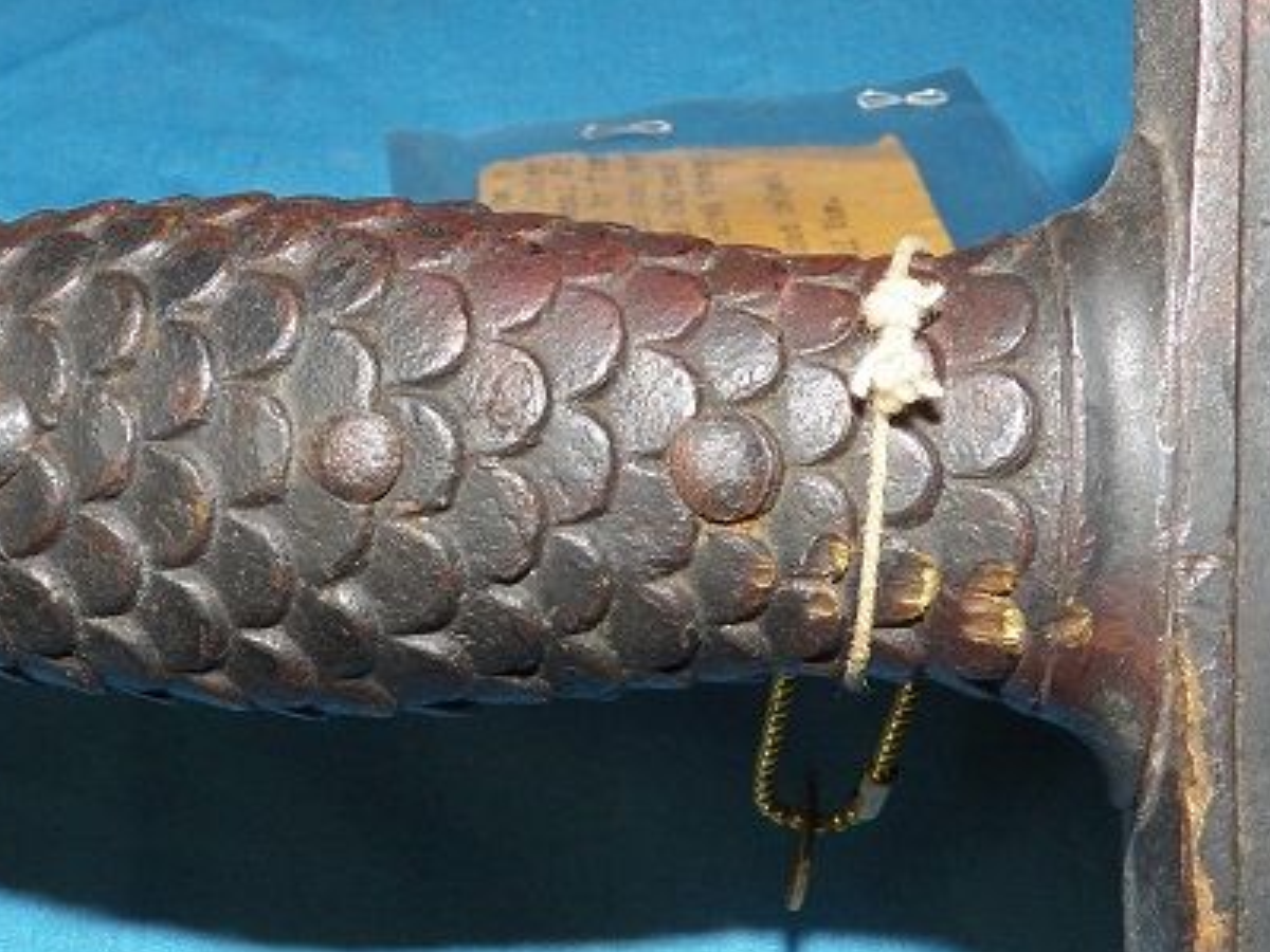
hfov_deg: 34.3
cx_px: 524
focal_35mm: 56
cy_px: 438
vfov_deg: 26.1
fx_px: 2055
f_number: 5
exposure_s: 1/125
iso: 125
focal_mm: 4.9
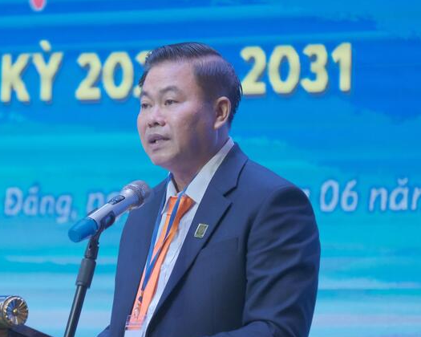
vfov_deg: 4.9
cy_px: 212
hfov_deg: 6.1
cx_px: 145
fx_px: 3975
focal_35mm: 319
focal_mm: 148.5
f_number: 4.5
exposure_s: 1/450
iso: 4000
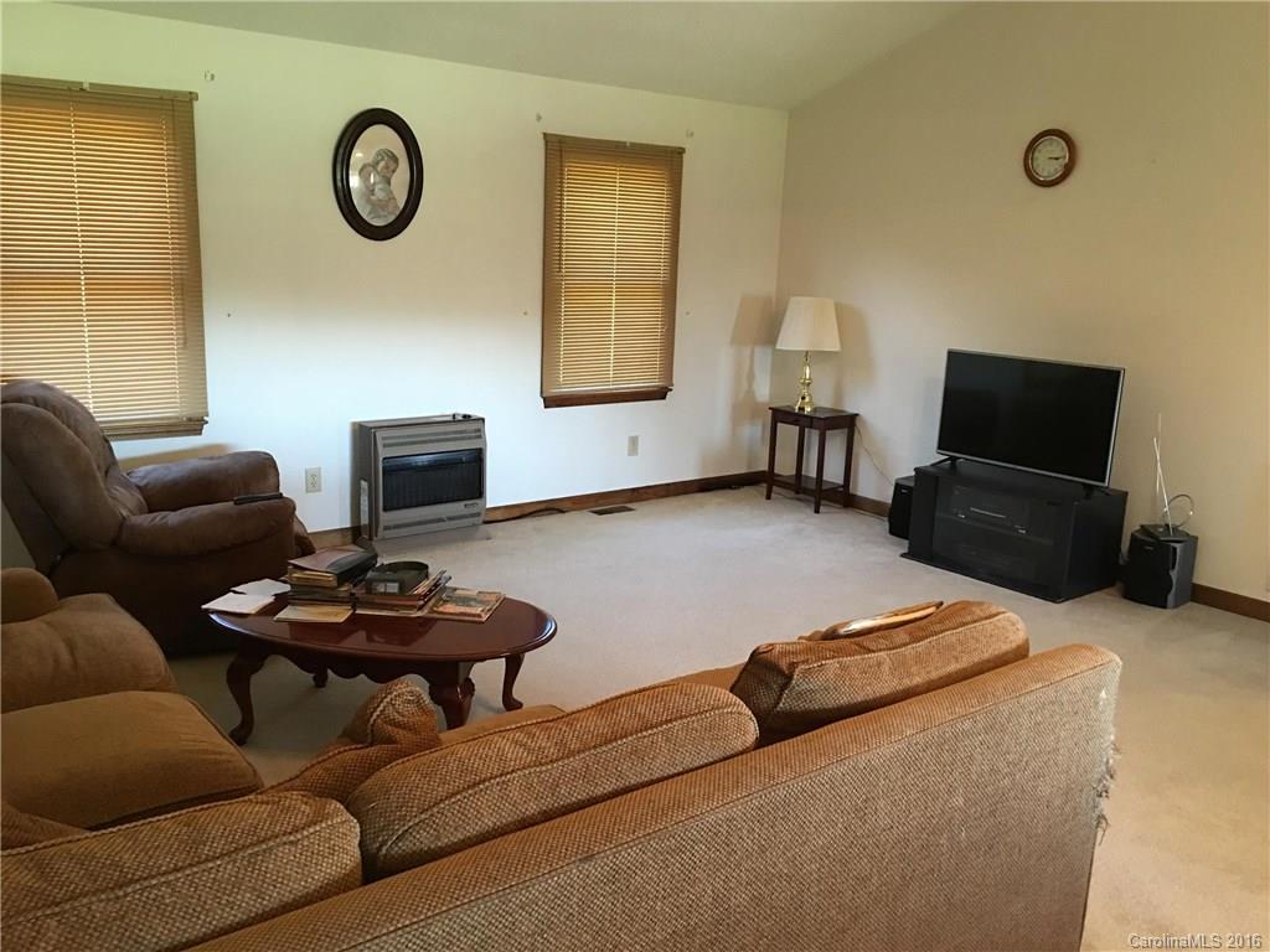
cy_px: 476
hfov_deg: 61.7
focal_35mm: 29
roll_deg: -2.5
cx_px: 635
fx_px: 1064
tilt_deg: -11.2
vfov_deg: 48.2
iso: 100
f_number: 2.2
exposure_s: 1/15
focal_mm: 4.15
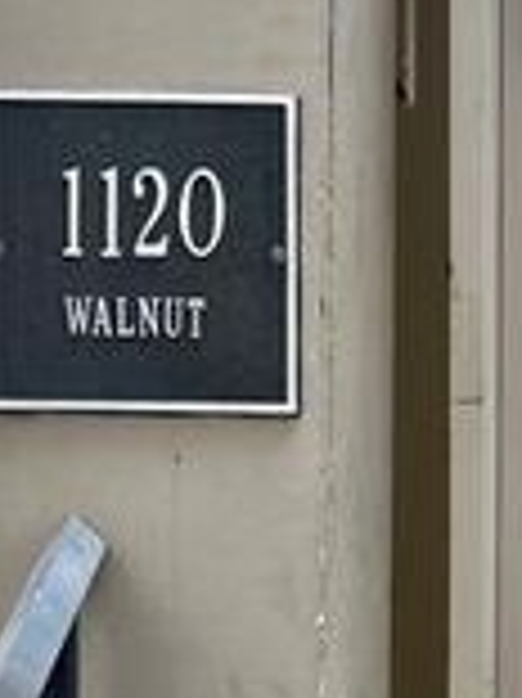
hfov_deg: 12.8
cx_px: 684
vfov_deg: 17.2
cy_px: 673
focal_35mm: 112
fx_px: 2255
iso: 40
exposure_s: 1/120
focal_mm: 5.7
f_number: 1.5
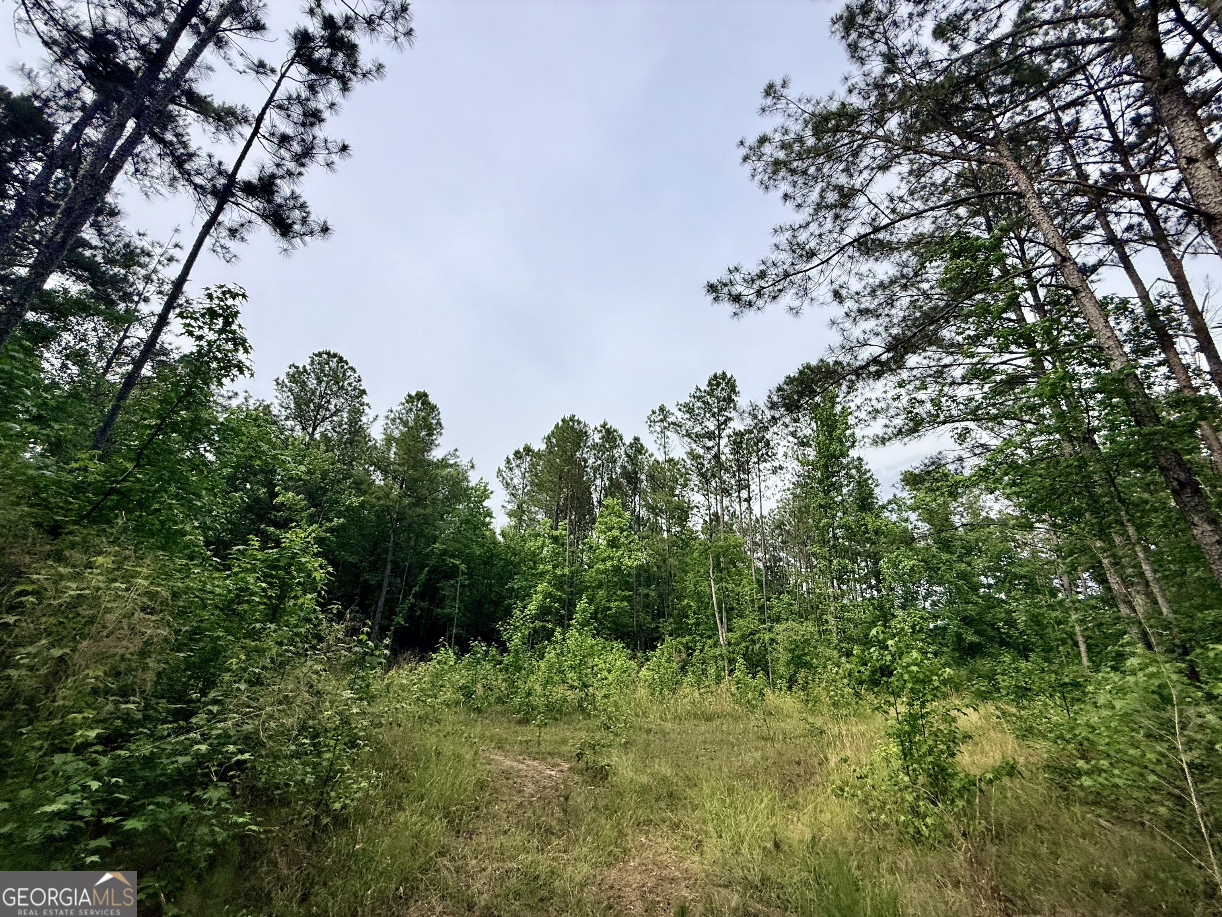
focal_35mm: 14
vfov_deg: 85.7
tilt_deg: +21.2
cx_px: 611
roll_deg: -2.0
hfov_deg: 102.1
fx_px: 494
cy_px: 458
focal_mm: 2.22
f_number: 2.2
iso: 50
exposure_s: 1/2410
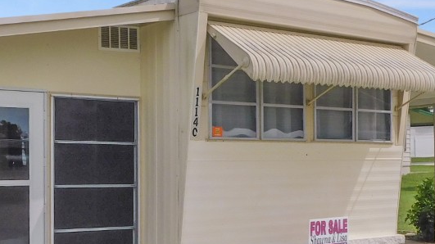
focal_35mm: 68
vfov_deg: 17.7
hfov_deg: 31.0
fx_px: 784
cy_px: 125
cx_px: 183
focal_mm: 4
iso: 125
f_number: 6
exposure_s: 1/640
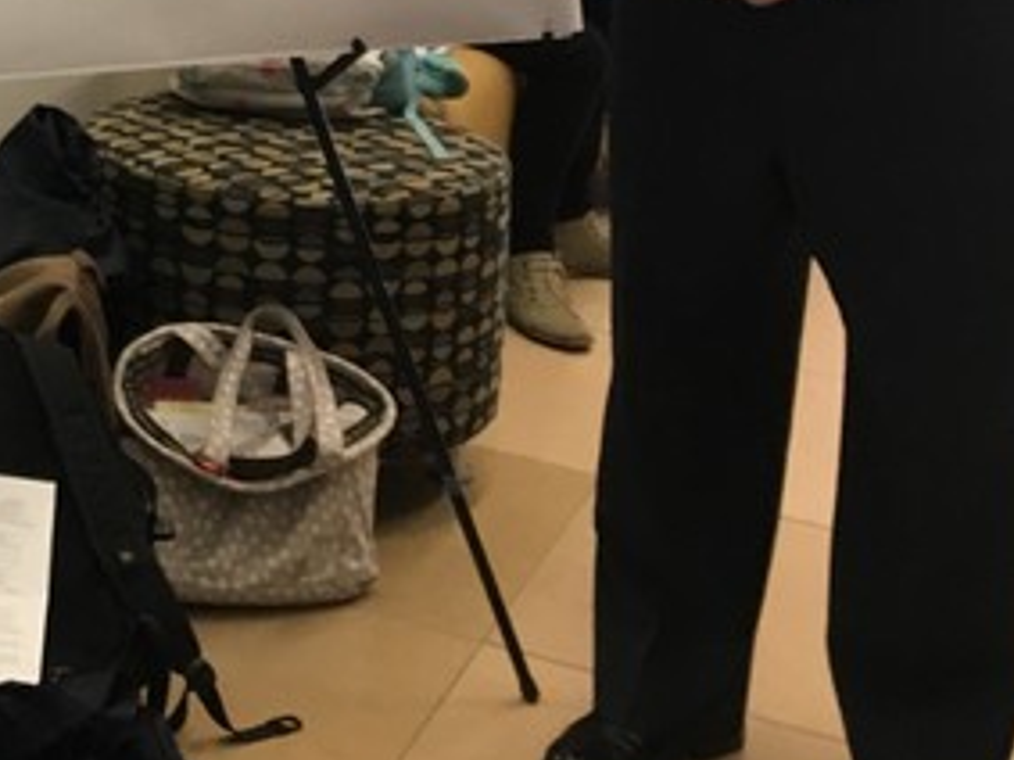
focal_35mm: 82
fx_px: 2401
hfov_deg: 21.4
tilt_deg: -8.6
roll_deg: +0.1
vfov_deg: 17.1
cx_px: -333
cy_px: -183
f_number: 2.2
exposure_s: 1/30
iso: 80
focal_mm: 4.15
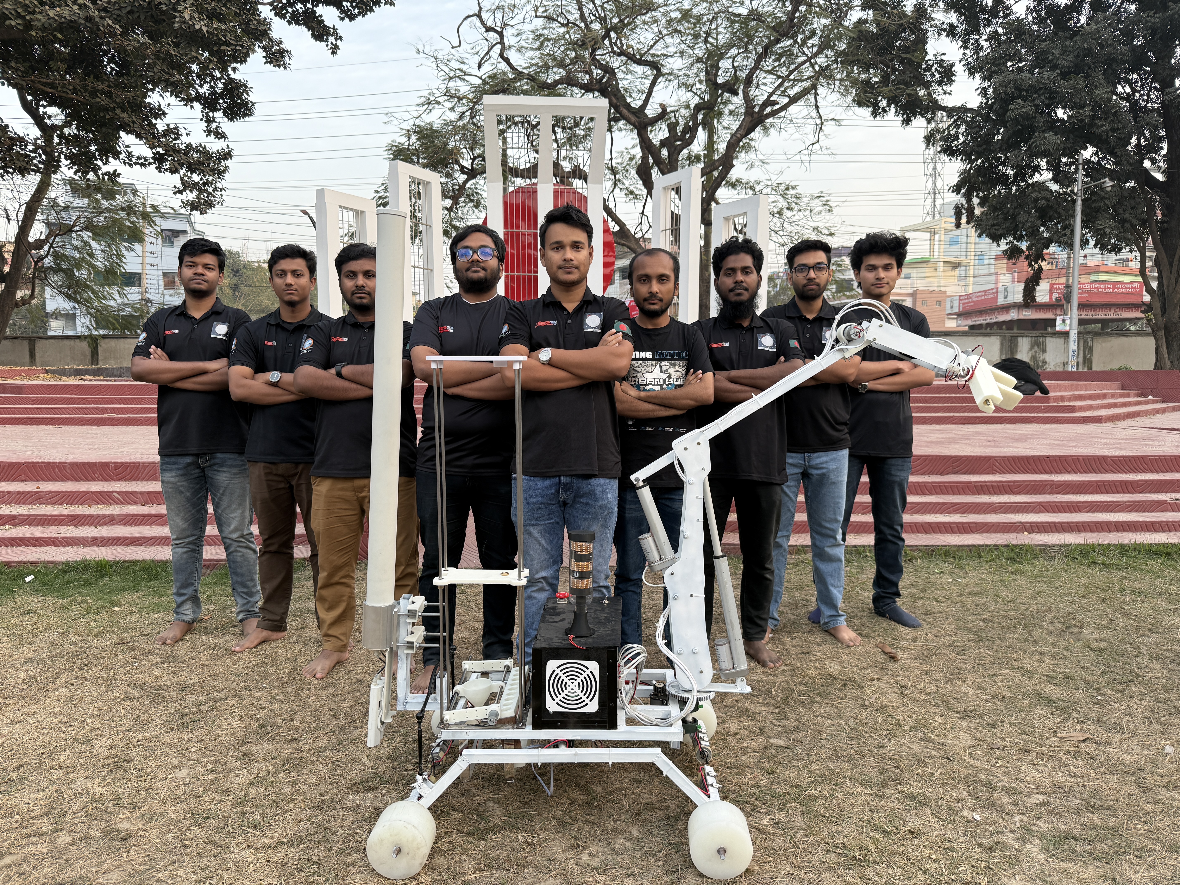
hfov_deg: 71.6
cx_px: 590
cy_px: 442
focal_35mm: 24
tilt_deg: -4.3
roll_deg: +0.5
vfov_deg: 56.8
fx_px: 818
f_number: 1.78
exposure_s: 1/245
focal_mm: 6.76
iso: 100
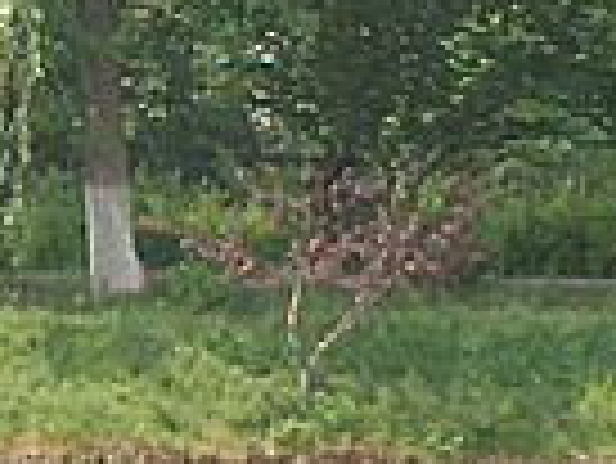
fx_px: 8104
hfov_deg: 4.3
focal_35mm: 455
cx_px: -805
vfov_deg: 3.3
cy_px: 592
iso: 100
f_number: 4.4
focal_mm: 16
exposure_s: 1/200
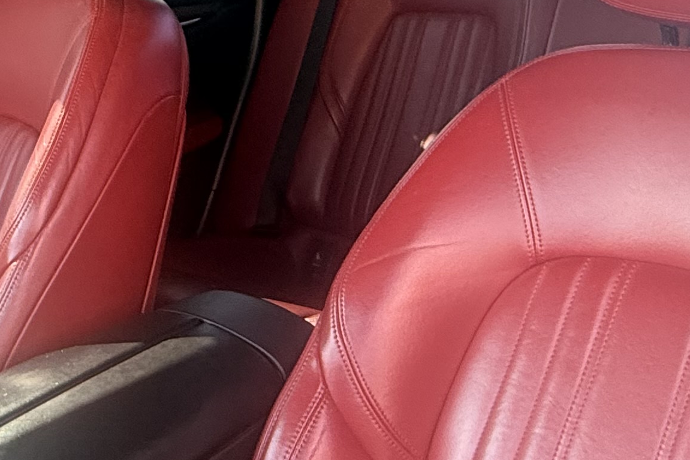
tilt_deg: -17.9
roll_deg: +3.5
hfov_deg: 38.7
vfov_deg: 26.5
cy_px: 224
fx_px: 977
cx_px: 267
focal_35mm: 51
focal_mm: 2.22
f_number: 2.2
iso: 200
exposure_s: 1/99
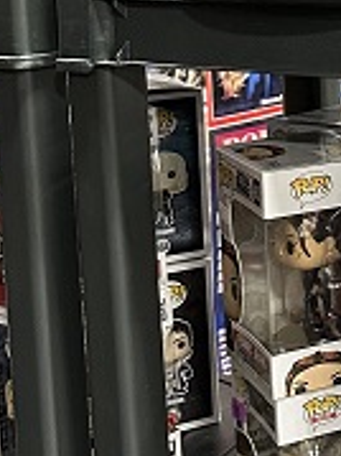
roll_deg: +0.2
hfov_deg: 11.9
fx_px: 1420
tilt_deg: -4.8
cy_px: -1
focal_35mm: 108
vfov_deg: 17.8
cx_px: 732
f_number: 1.78
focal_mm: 6.86
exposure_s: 1/60
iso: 250
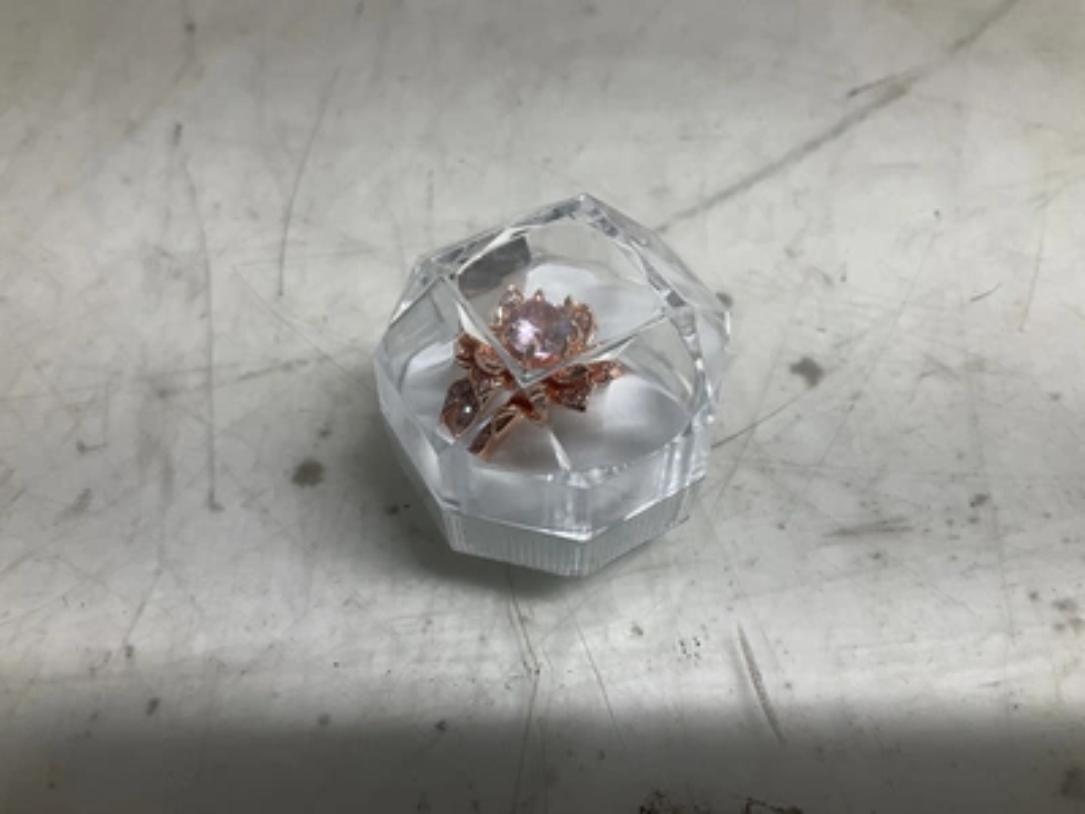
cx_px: 542
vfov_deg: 48.2
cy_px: 407
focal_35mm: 29
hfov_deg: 61.7
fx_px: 909
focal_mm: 3
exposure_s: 1/120
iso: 50
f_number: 1.8
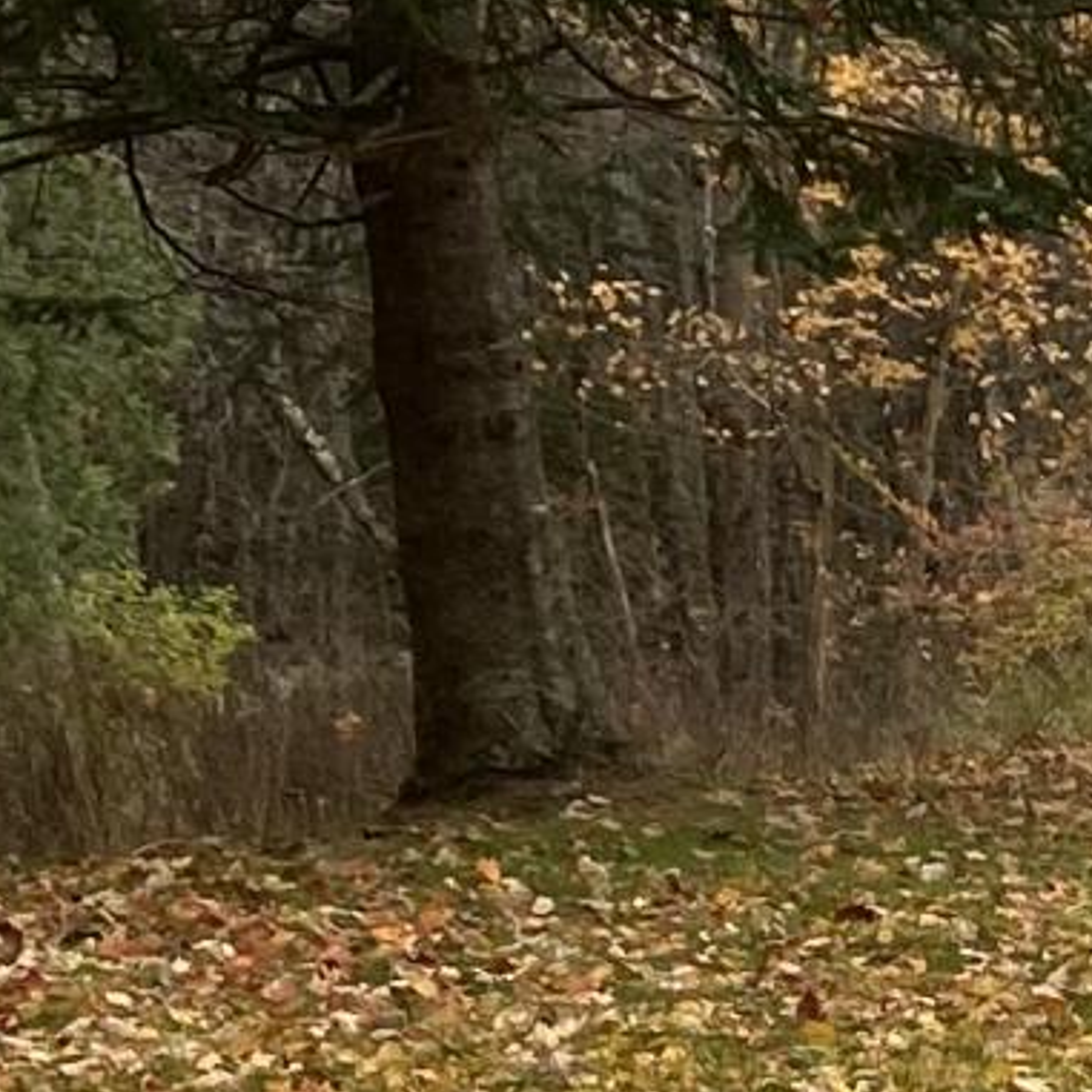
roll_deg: +0.5
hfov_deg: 8.8
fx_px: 6460
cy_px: 1089
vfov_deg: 9.6
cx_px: 2565
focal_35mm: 181
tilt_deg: -8.7
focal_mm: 4.25
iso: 32
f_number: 1.8
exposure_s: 1/147
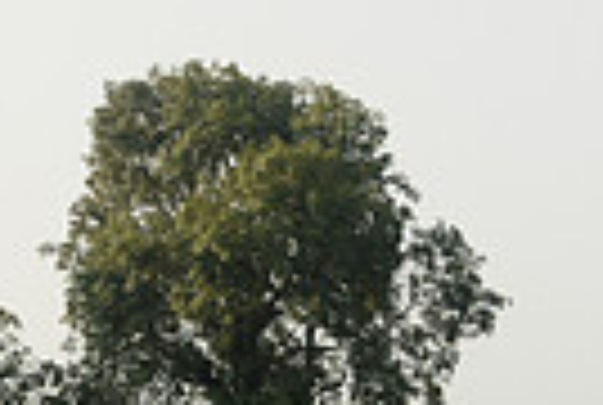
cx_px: -630
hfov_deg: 5.8
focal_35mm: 345
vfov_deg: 4.0
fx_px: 5792
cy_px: 387
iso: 1000
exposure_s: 1/1000
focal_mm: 80
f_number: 7.1
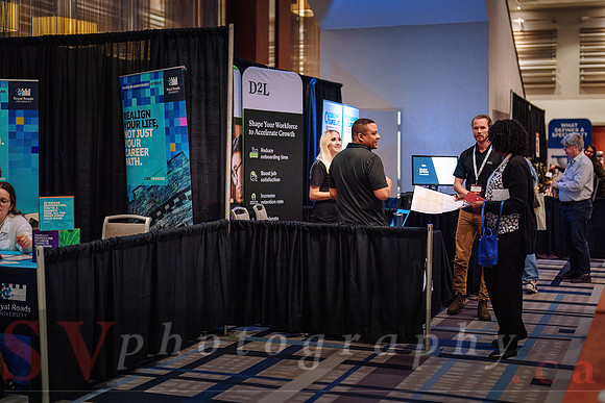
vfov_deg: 25.1
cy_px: 186
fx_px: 905
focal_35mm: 54
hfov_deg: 36.9
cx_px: 326
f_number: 1.4
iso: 2500
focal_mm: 50
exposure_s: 1/500
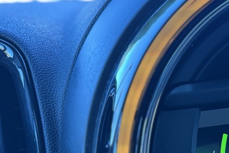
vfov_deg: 18.7
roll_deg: +2.3
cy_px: 167
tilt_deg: -21.3
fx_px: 445
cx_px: 293
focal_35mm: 70
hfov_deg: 25.2
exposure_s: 1/57
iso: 200
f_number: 1.78
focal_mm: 6.76
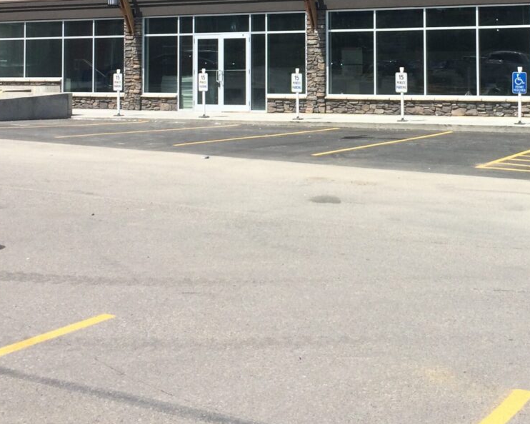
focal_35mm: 61
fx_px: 957
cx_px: 367
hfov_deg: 30.6
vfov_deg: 24.1
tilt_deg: +3.1
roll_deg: -0.8
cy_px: 19
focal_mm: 4.15
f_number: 2.2
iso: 32
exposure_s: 1/2740
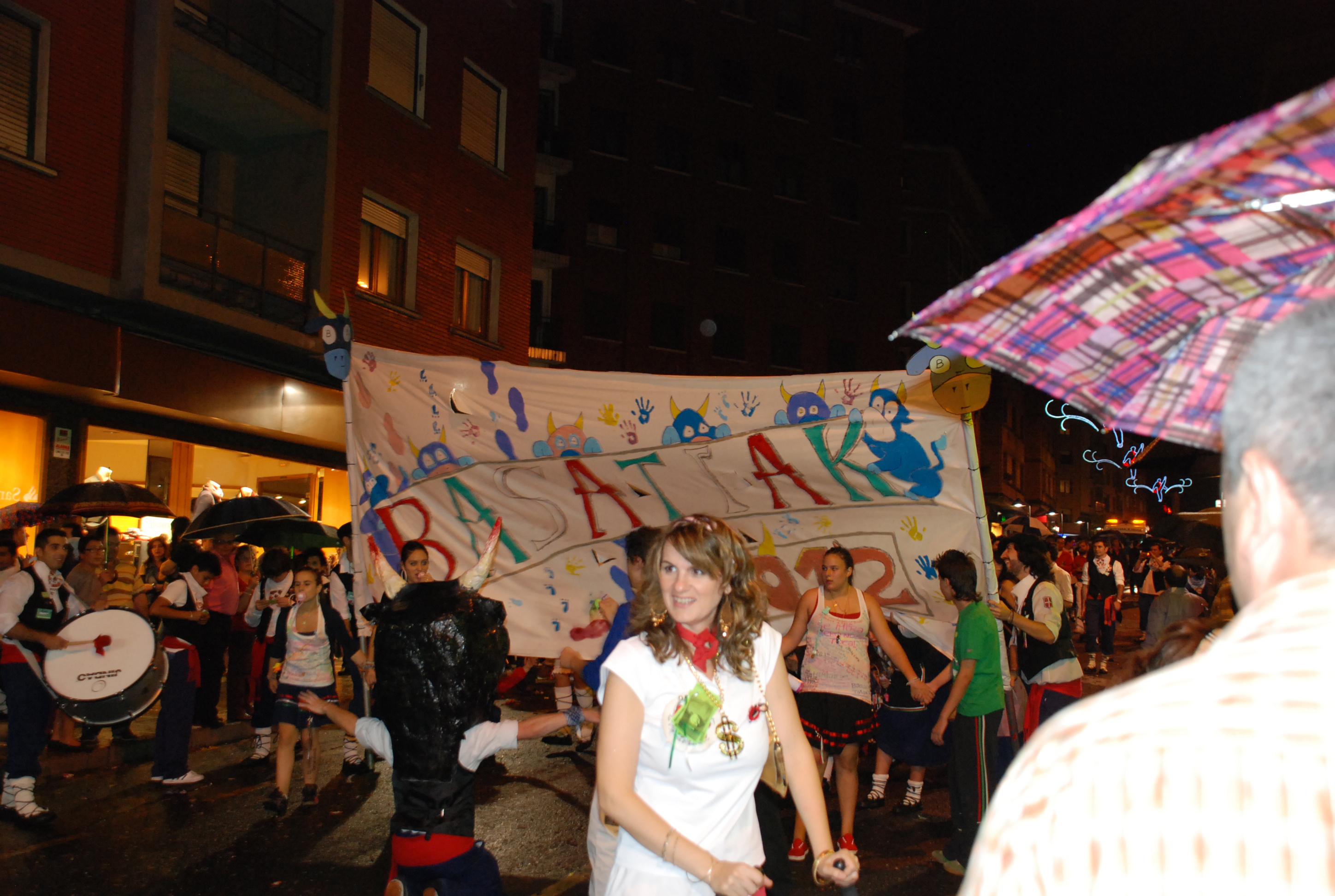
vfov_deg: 34.4
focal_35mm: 39
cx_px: 668
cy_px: 448
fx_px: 1449
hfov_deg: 49.5
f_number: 4
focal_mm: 26
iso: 800
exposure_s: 1/30
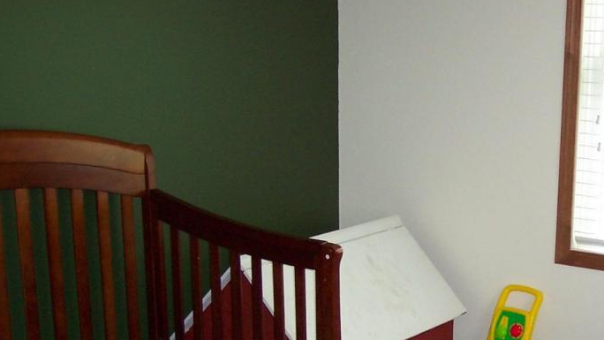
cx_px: 476
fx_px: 1073
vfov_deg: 17.6
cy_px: 330
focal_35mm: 67
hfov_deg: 30.7
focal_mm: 8
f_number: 2.8
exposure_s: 1/20
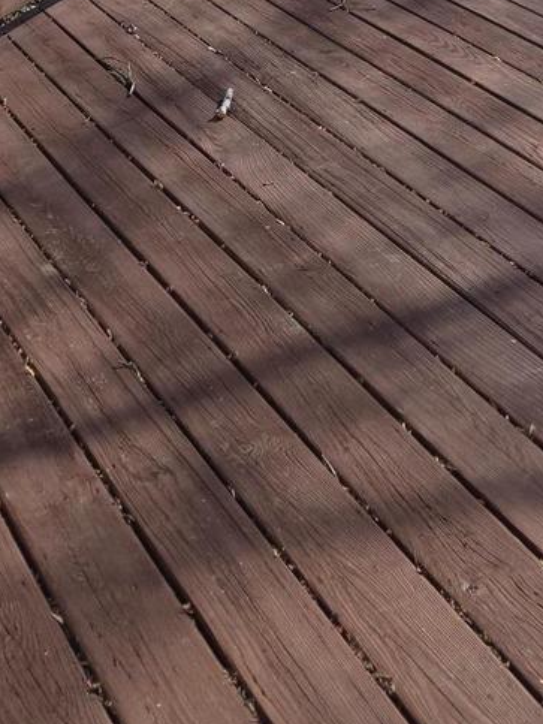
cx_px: 667
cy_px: -191
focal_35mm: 73
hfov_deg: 19.0
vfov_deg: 23.8
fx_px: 1527
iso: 25
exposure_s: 1/1441
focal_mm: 5.4
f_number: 1.8
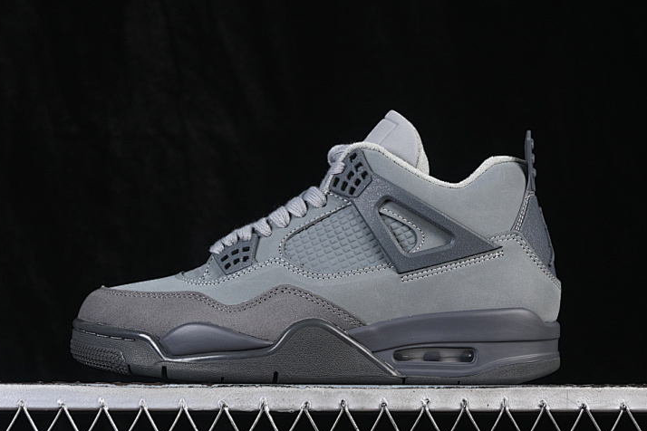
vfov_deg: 16.3
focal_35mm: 84
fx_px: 1510
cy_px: 234
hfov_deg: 24.2
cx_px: 320
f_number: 7.1
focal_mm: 50
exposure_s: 1/80
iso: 160
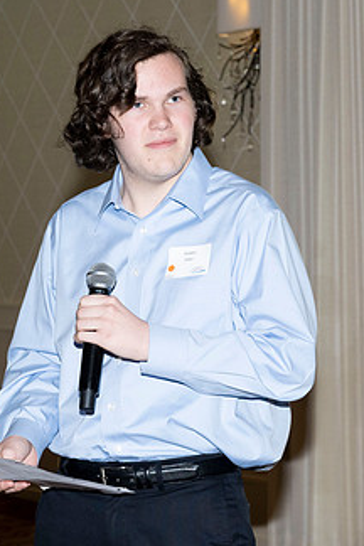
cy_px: 264
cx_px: 148
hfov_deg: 11.4
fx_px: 1820
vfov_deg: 17.1
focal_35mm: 120
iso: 1000
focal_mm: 52
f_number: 5.6
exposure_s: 1/125
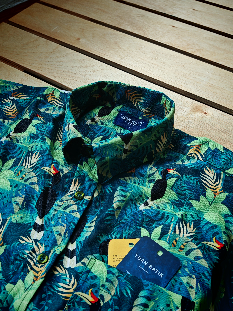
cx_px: 116
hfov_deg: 40.7
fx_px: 314
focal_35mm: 35
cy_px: 156
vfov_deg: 52.6
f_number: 2
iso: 80
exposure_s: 1/100
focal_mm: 6.83
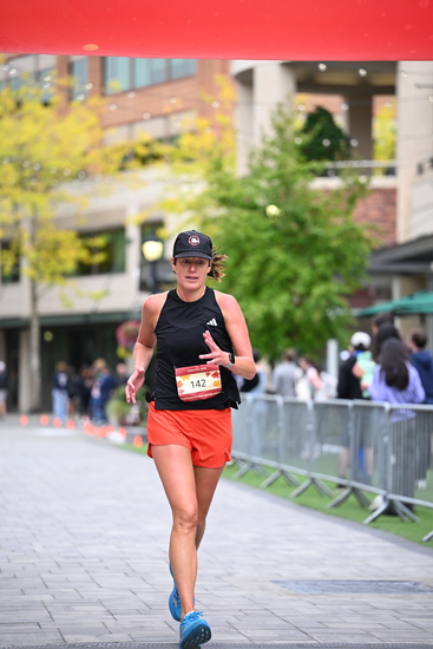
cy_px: 324
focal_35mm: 125
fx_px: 2254
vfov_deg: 16.4
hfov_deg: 11.0
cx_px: 216
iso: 640
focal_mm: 125
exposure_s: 1/1600
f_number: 2.8
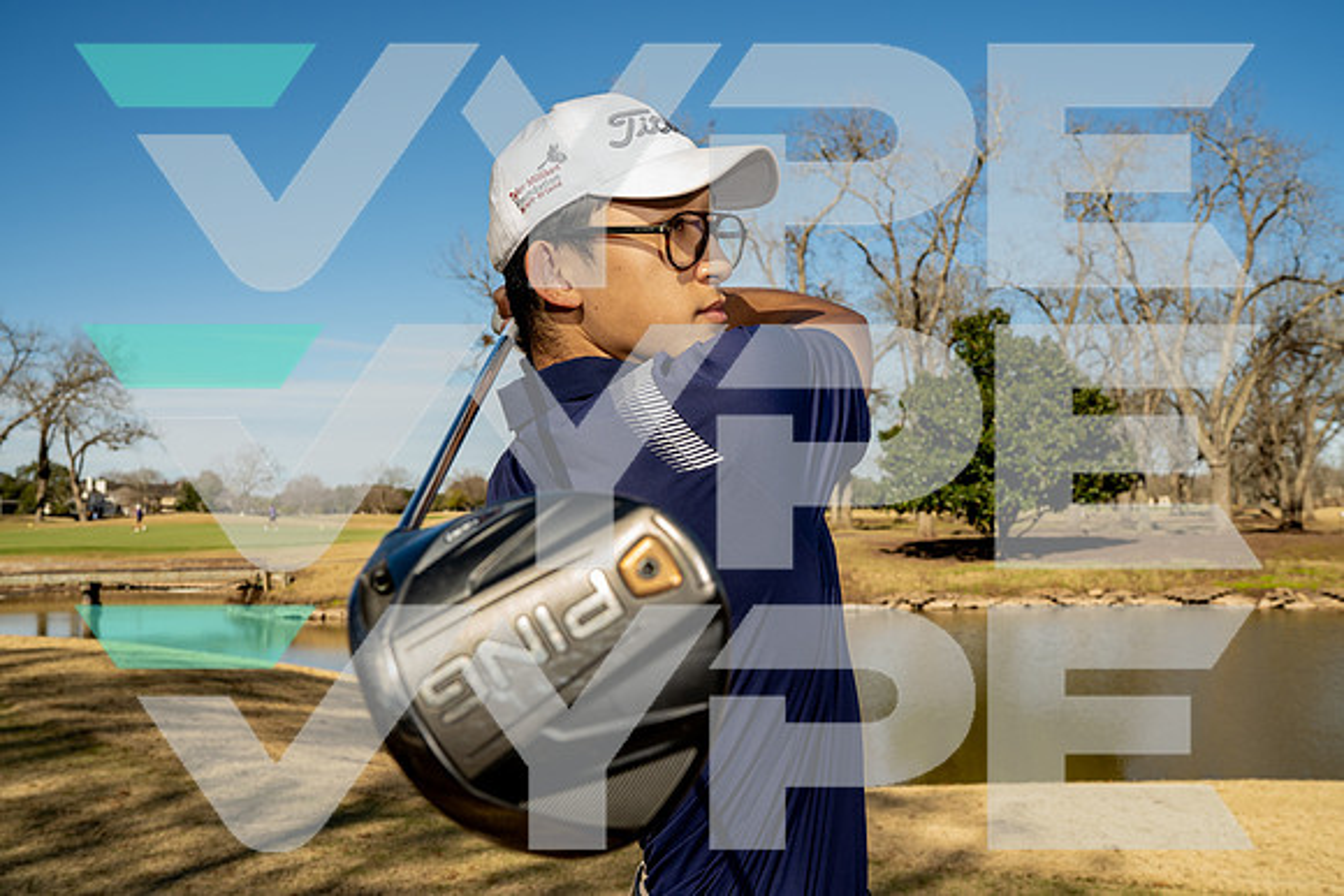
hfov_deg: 54.4
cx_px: 672
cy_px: 448
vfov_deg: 37.9
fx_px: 1307
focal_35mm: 35
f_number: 8
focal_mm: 35
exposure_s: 1/250
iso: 200
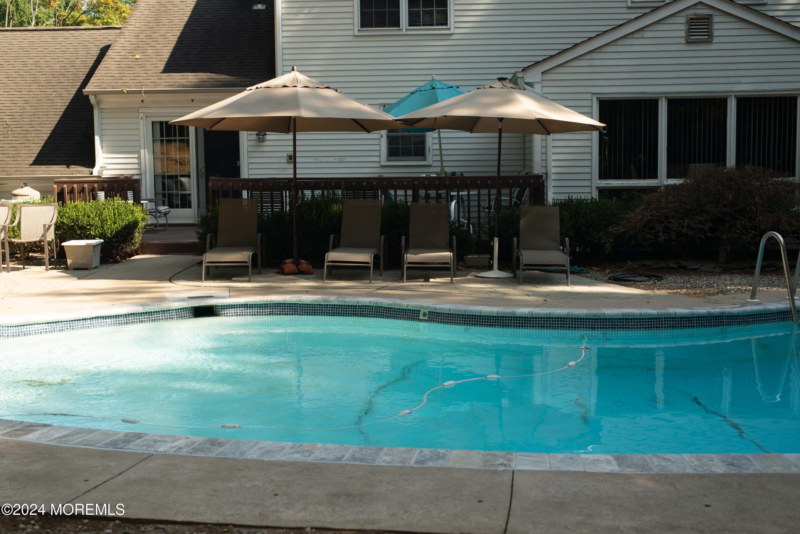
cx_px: 400
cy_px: 267
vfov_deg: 27.0
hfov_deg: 39.6
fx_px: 1111
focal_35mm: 50
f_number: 4.5
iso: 100
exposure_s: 1/320
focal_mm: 50
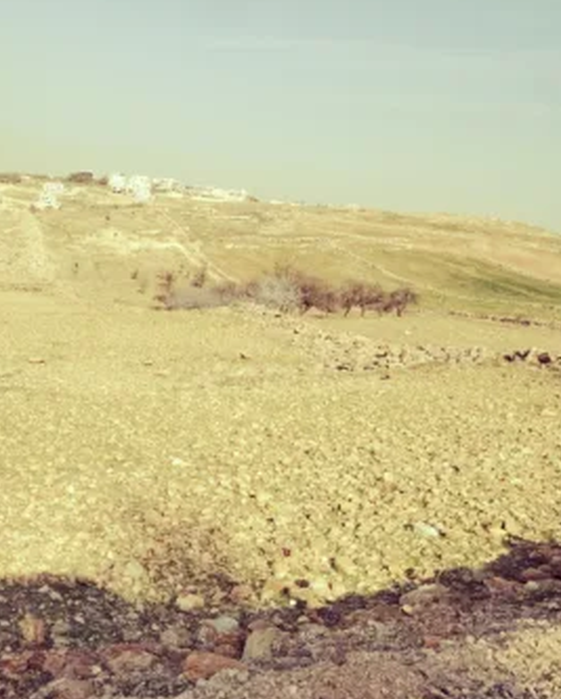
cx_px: 46
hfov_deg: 31.7
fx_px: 933
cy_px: 472
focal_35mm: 45
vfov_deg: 40.6
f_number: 1.75
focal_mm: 5.25
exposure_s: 1/705
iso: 100
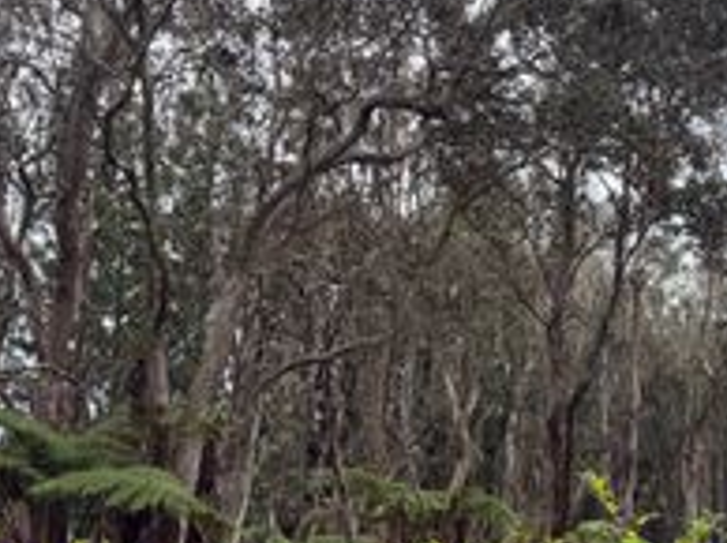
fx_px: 1301
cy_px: 343
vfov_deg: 23.5
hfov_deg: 30.9
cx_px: 506
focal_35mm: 62
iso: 100
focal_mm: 6.76
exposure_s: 1/1727
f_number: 1.78
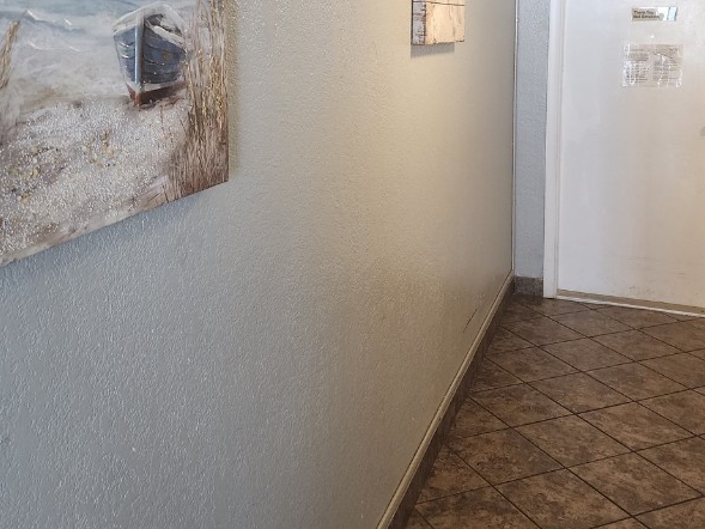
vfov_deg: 34.8
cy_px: 103
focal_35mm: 40
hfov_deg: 46.7
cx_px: 302
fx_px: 815
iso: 500
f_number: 1.8
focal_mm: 6.4
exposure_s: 1/120
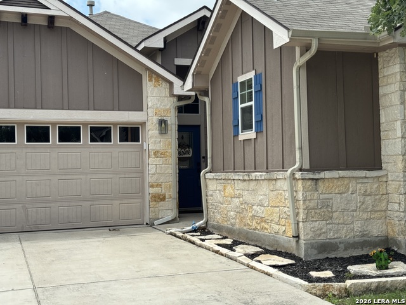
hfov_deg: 39.7
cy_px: 152
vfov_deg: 30.3
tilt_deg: +0.8
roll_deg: +1.6
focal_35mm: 48
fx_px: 563
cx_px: 203
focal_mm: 6.76
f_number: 1.78
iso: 64
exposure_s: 1/1984
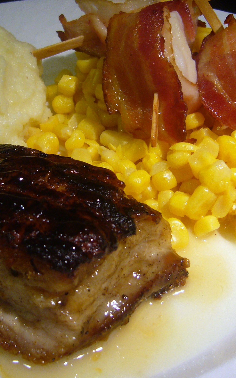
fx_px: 556
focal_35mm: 54
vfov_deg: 37.5
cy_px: 175
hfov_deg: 23.8
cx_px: 69
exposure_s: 1/40
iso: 100
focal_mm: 5.8
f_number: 2.8
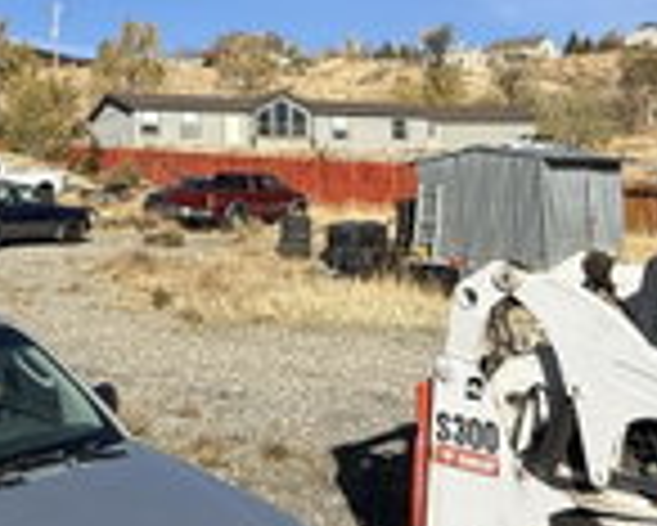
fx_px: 934
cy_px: 130
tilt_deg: +5.3
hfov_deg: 37.4
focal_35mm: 48
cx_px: 130
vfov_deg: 30.9
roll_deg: +0.3
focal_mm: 2.22
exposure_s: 1/2506
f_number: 2.2
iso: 50
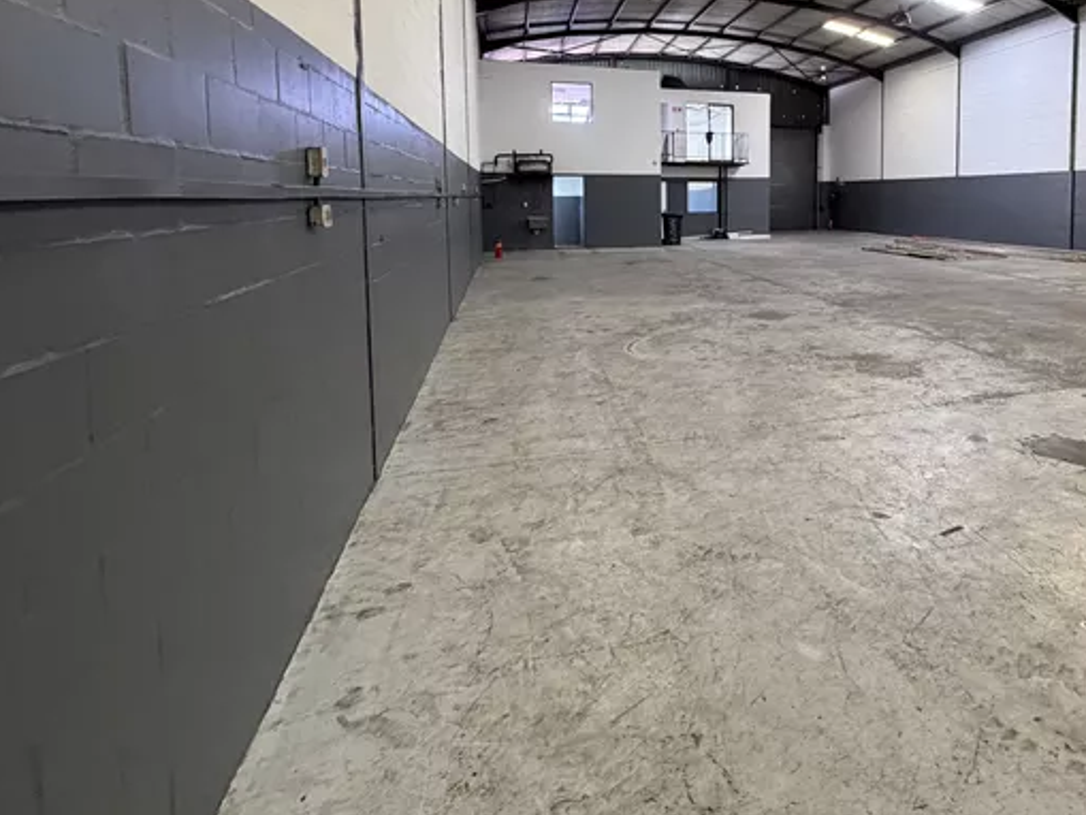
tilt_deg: -3.2
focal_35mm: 22
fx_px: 690
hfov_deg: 72.6
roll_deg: +0.5
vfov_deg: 59.0
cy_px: 243
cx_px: 774
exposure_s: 1/61
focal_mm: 2.22
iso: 320
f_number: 2.2
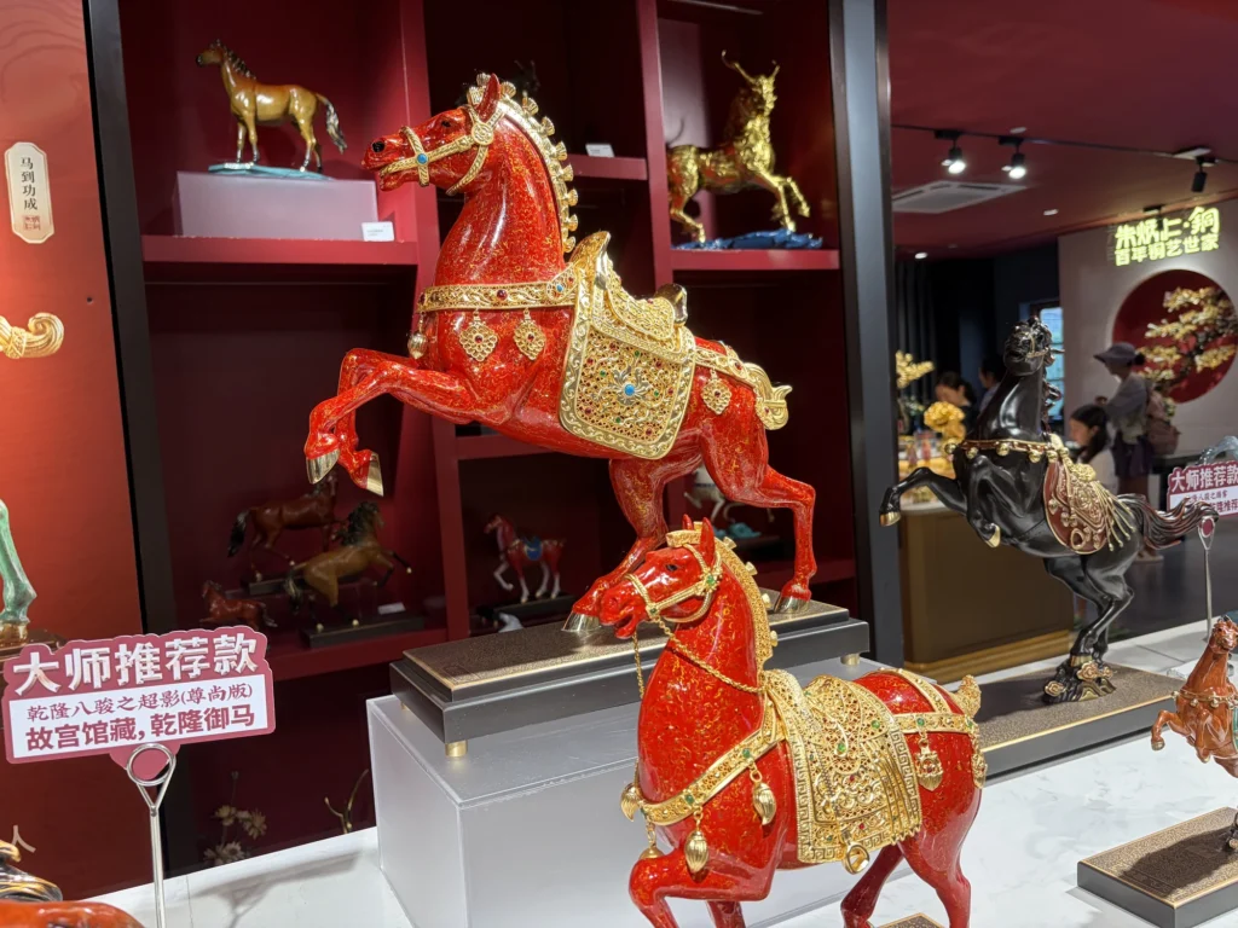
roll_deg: +3.4
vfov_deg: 53.1
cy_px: 464
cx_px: 619
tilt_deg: -3.4
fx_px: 930
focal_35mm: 26
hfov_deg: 67.3
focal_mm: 5.96
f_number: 1.6
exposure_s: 1/100
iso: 50
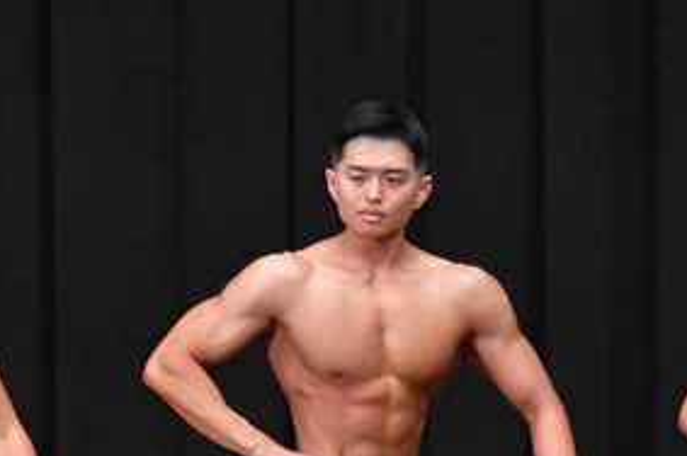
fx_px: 10560
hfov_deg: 3.7
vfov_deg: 2.5
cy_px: 604
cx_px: 157
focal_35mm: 554
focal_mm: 135
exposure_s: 1/400
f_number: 5.6
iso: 8000
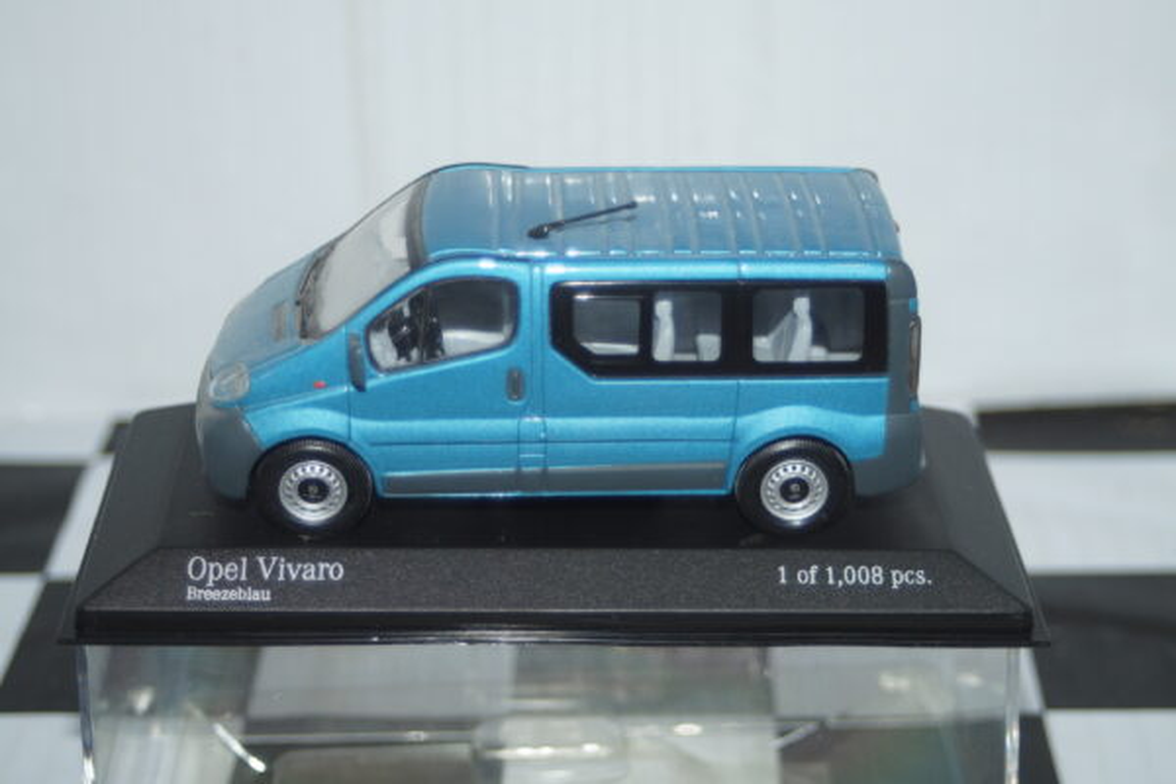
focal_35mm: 75
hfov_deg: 27.0
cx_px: 588
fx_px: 2450
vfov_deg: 18.2
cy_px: 392
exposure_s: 1/125
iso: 250
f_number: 4.5
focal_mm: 50
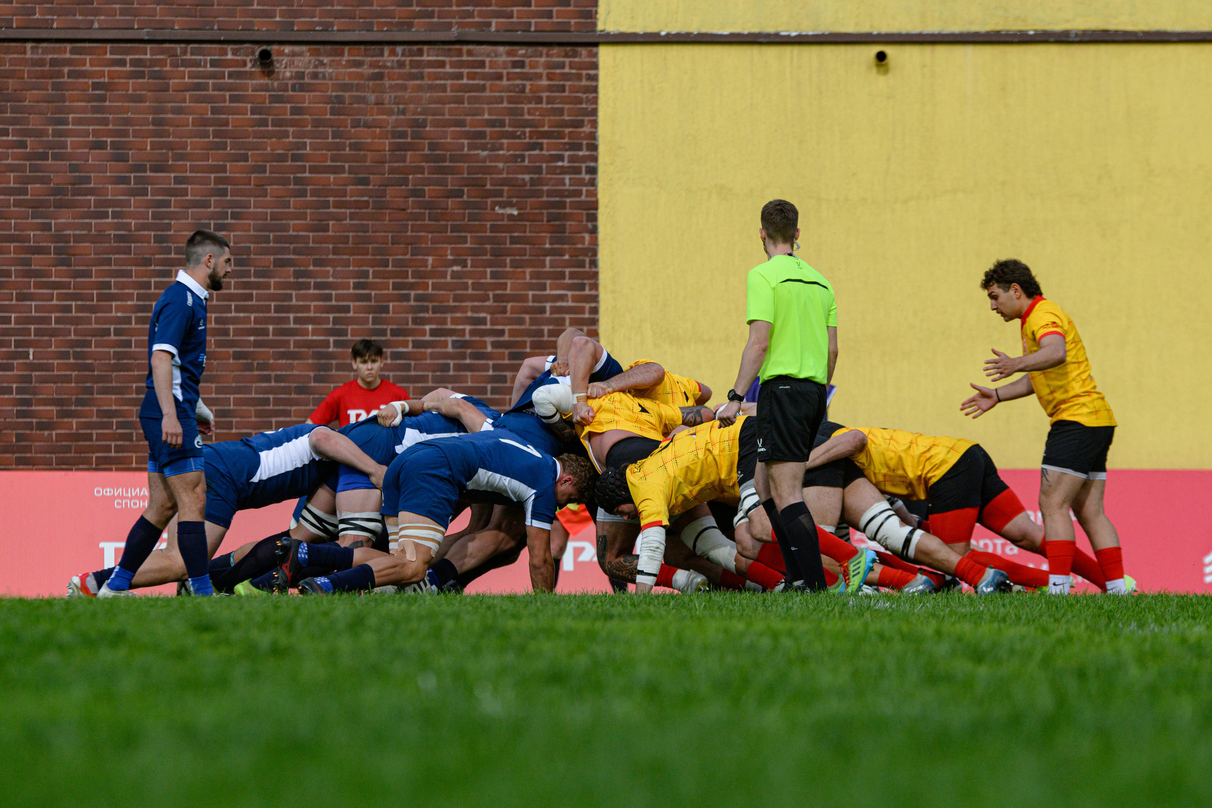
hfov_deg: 6.2
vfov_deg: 4.1
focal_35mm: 335
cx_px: 639
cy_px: 448
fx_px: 11277
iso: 500
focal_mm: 200
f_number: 5
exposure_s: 1/3200
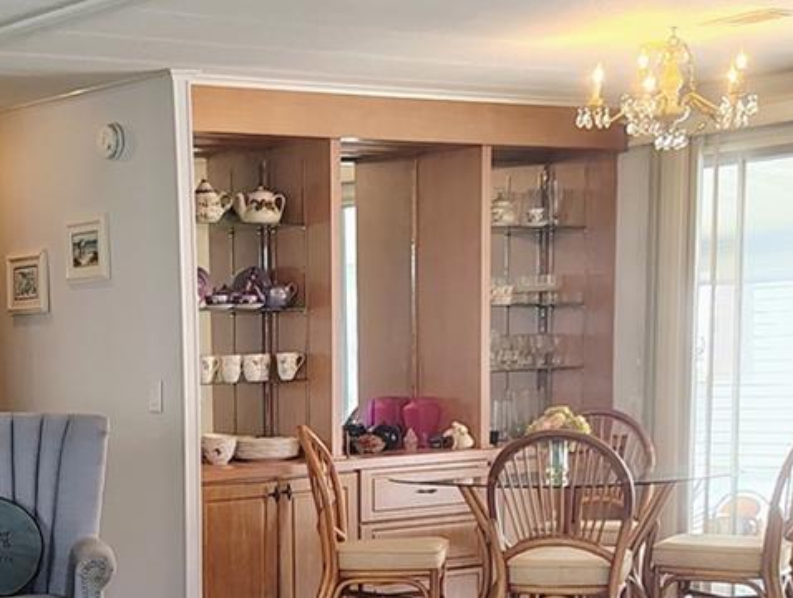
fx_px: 1835
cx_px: 88
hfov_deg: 23.8
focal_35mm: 80
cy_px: 625
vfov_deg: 17.9
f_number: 1.8
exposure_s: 1/60
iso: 897
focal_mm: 5.56
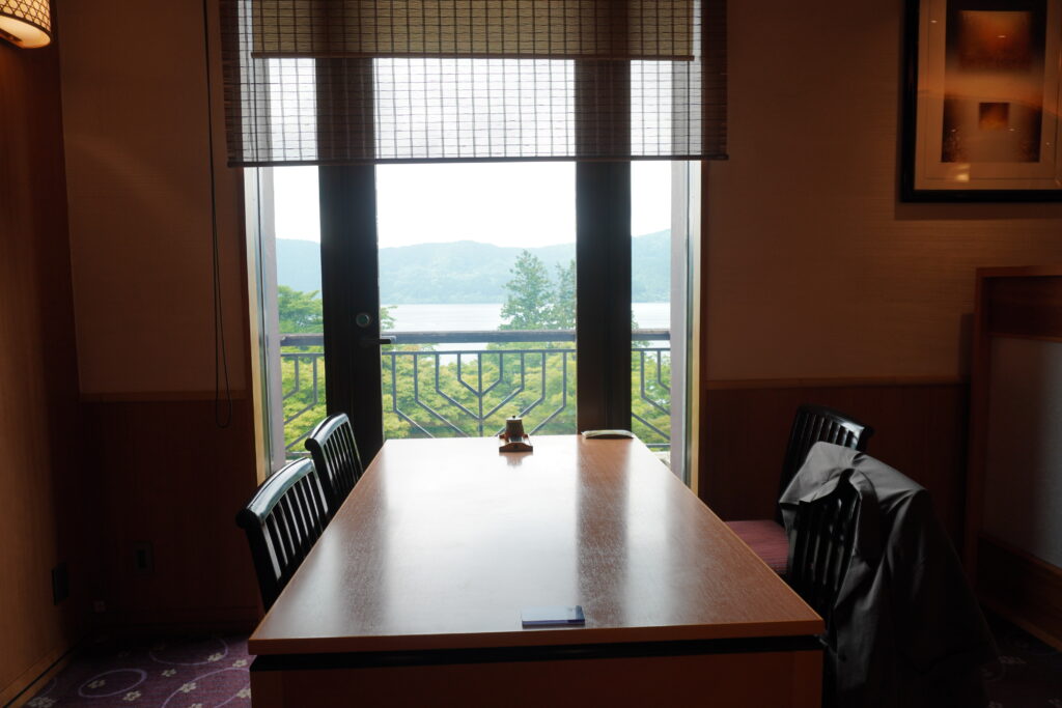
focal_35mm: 24
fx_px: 708
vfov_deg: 53.1
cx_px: 531
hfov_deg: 73.7
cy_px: 354
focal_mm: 16
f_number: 4.5
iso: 100
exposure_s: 1/80
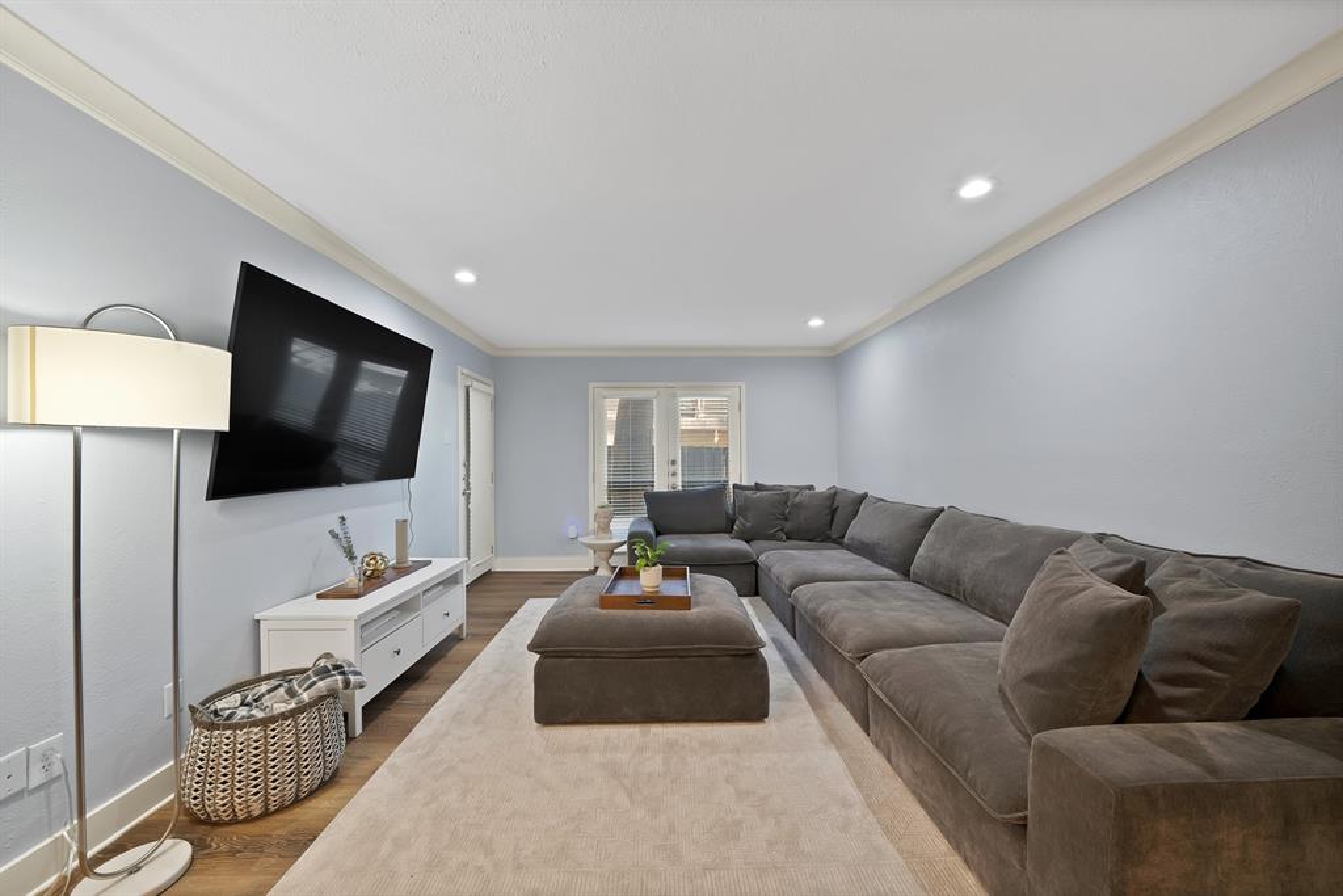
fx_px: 448
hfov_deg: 112.6
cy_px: 448
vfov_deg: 90.0
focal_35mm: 12
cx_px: 672
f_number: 9
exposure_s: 1/2
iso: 640
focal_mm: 12
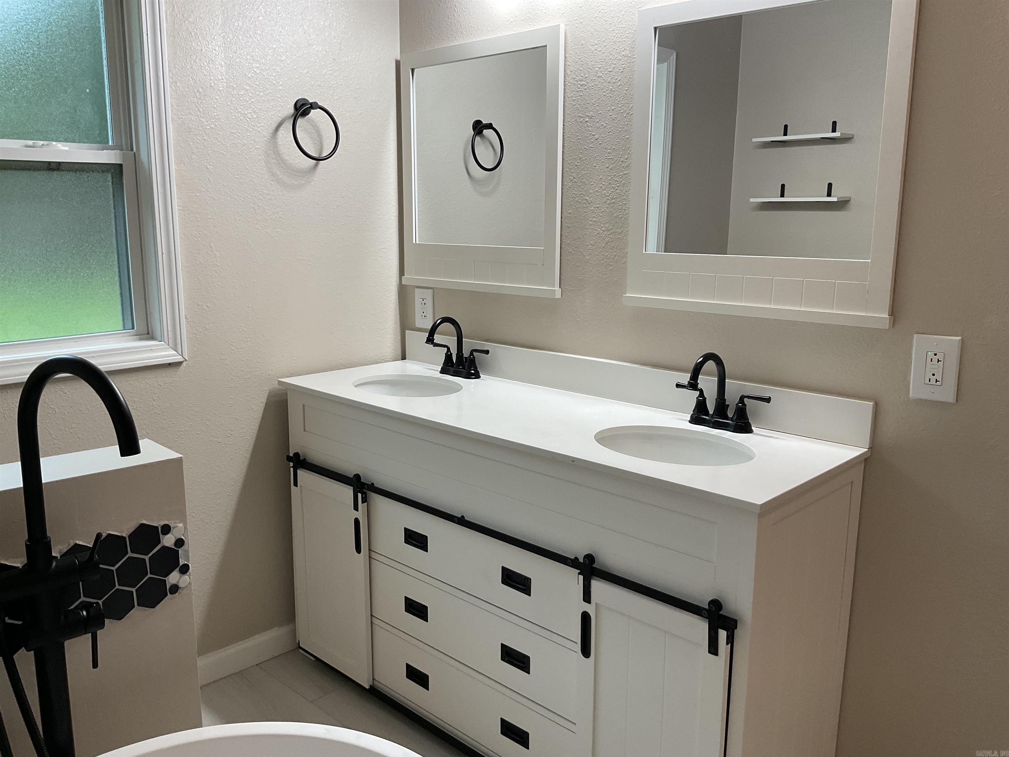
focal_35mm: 29
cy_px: 378
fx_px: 845
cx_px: 504
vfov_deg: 48.2
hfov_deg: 61.7
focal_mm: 3
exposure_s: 1/60
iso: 50
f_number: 1.8
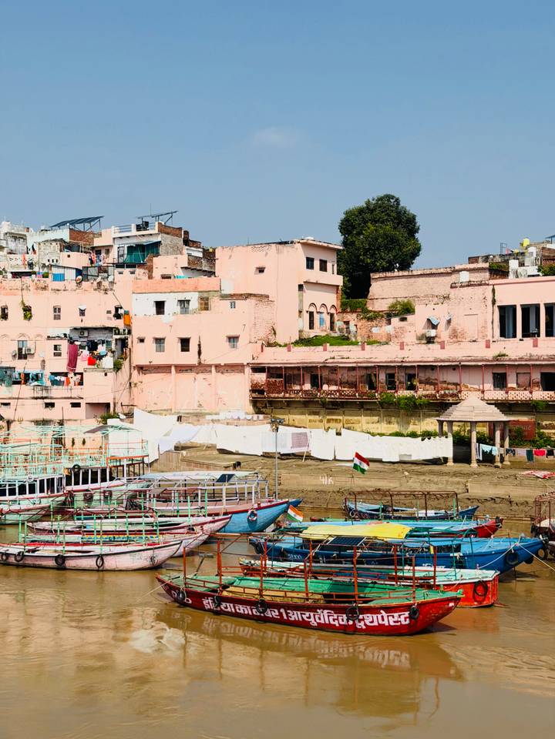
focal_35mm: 48
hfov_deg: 30.3
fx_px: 1026
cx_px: 278
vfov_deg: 39.7
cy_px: 370
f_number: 1.78
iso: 64
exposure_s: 1/9901
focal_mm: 6.76
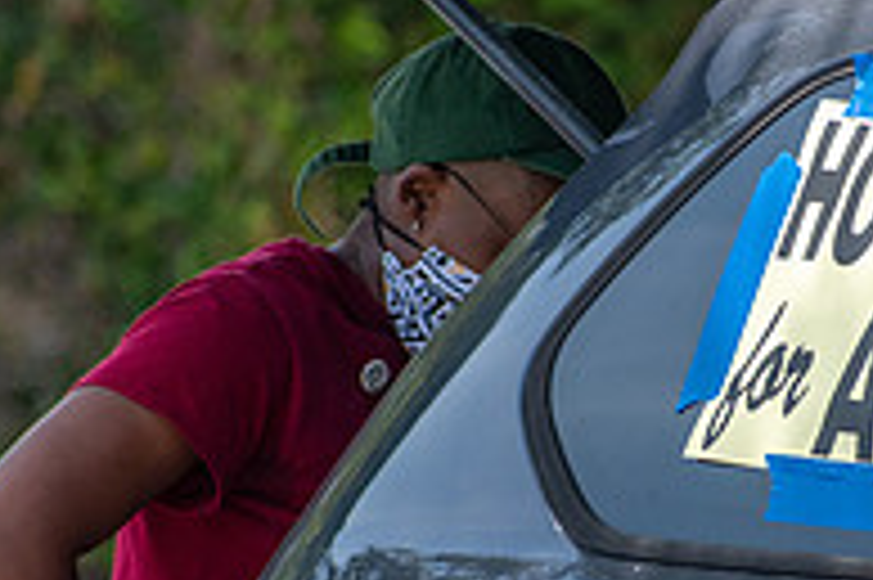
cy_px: 425
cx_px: 670
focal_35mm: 1211
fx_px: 29341
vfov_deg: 1.1
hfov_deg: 1.7
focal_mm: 270
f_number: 6.3
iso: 400
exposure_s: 1/1000
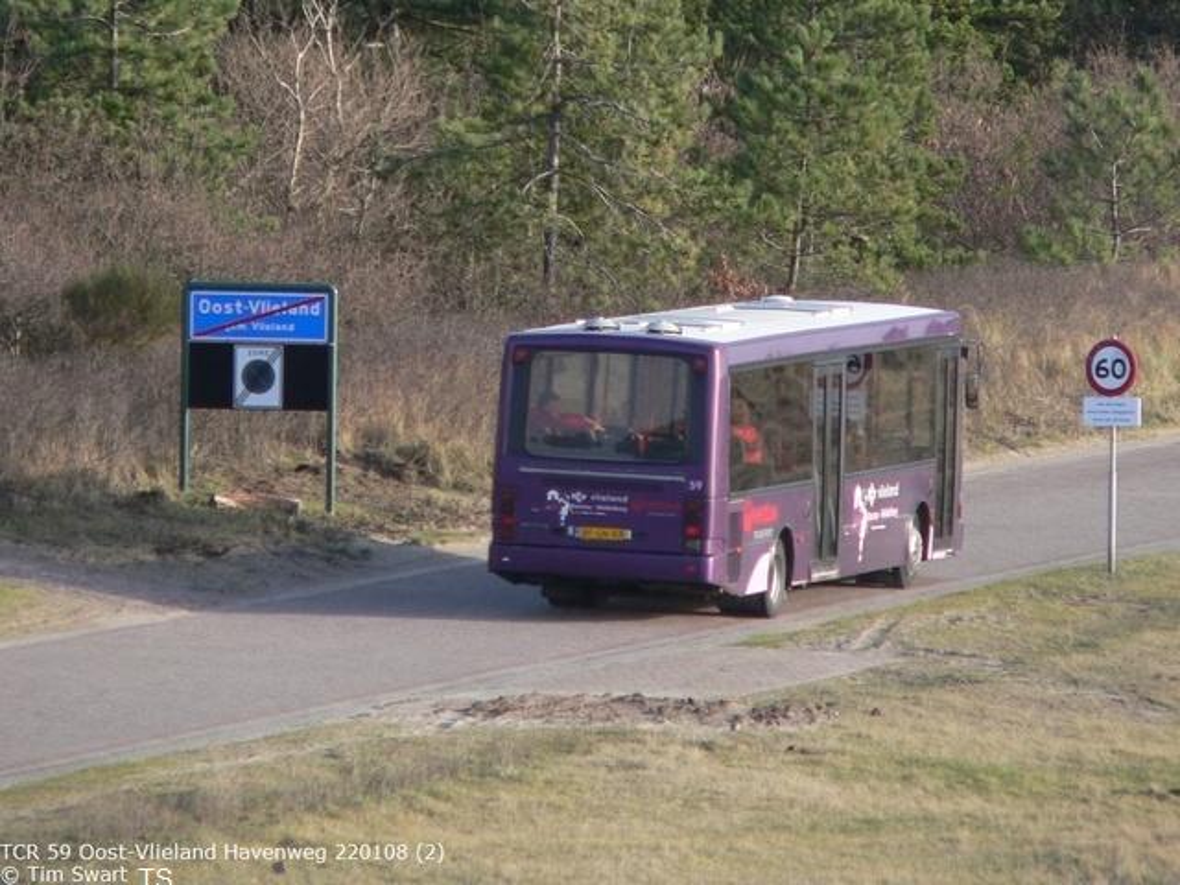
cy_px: 442
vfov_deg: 3.4
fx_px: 14726
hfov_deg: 4.6
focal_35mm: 432
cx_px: 590
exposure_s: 1/400
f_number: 3.7
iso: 100
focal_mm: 72
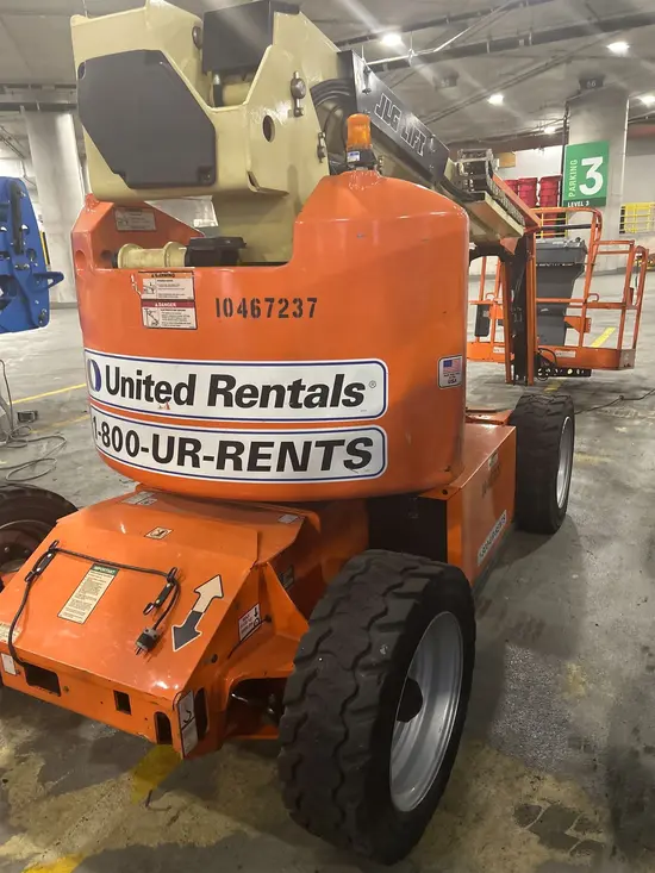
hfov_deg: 53.1
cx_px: 328
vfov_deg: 67.3
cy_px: 436
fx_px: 656
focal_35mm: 26
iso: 400
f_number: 1.5
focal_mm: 5.7
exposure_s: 1/40
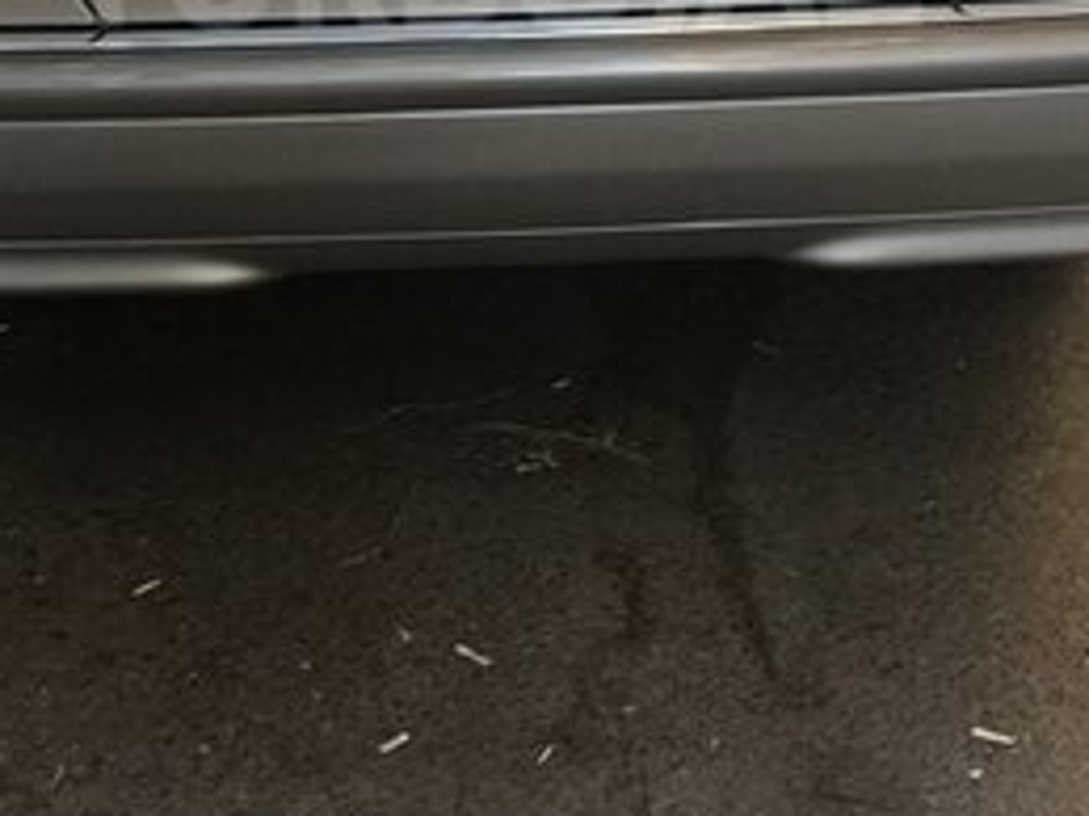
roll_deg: +0.7
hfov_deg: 26.3
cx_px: 492
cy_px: -36
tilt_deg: -17.2
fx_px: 2327
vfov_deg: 19.2
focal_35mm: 74
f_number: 2.2
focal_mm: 4.15
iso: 40
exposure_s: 1/100
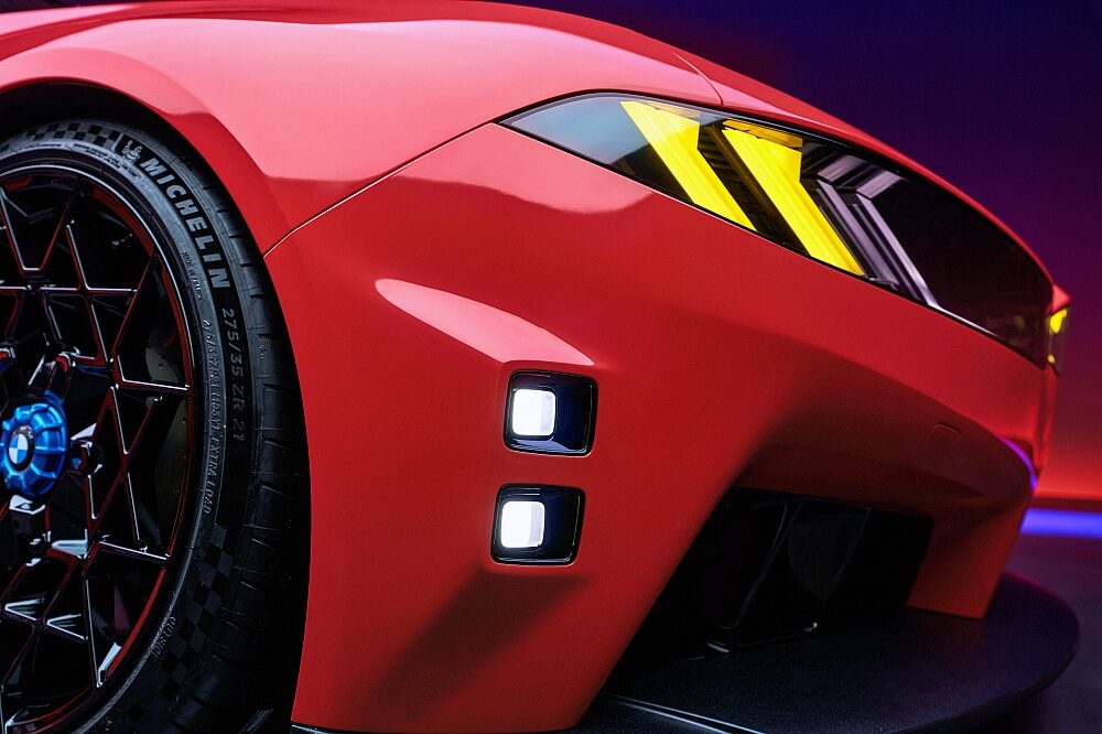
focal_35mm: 34
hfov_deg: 55.8
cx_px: 551
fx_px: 1040
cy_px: 367
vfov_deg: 38.9
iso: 200
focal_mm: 34
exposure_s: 1/60
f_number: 4.5
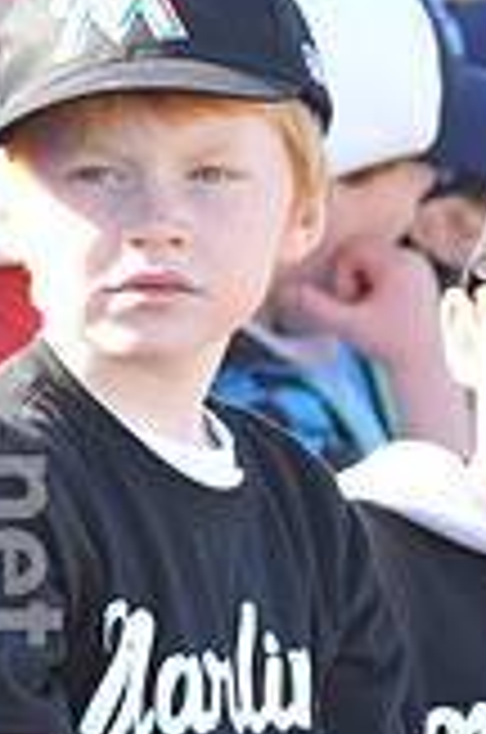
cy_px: 563
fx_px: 14499
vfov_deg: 2.9
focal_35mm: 713
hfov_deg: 1.9
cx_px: -518
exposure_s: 1/160
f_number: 7.1
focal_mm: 200
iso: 400
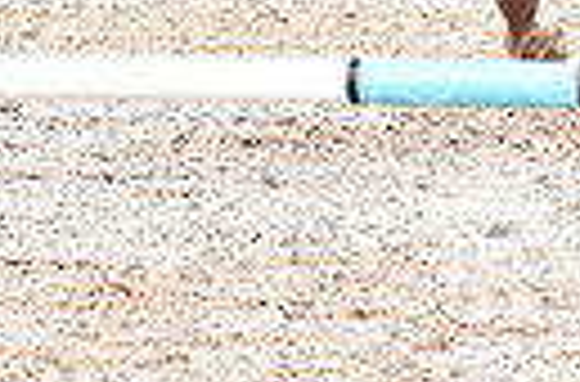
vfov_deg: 2.2
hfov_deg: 3.4
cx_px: 490
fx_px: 9760
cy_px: -438
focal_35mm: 608
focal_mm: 135
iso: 1000
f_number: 5
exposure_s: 1/1000
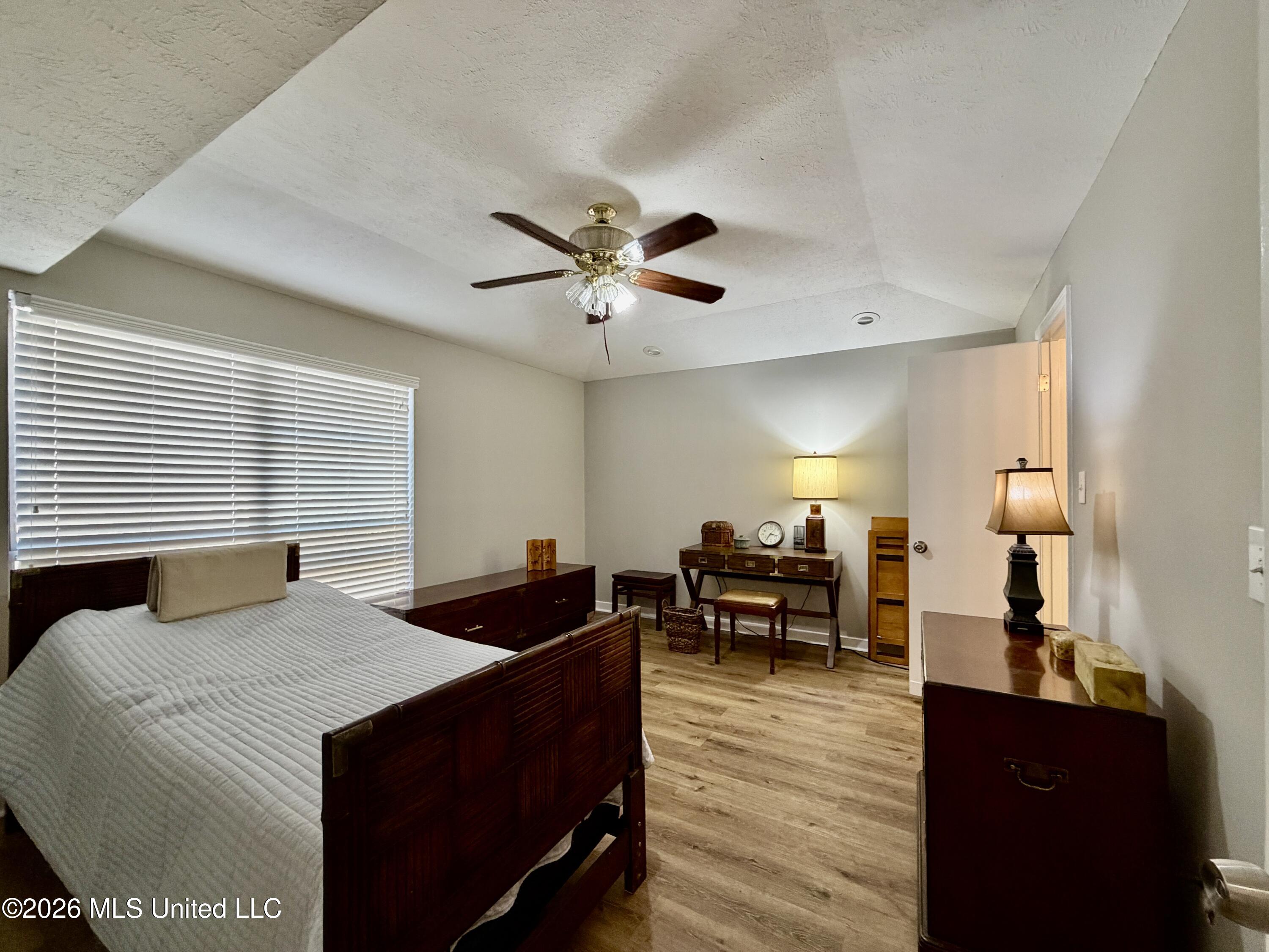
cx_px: 634
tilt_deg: -0.2
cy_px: 476
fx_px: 513
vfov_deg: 85.7
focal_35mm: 14
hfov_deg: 102.1
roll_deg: +0.4
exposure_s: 1/120
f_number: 2.2
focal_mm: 2.22
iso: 320
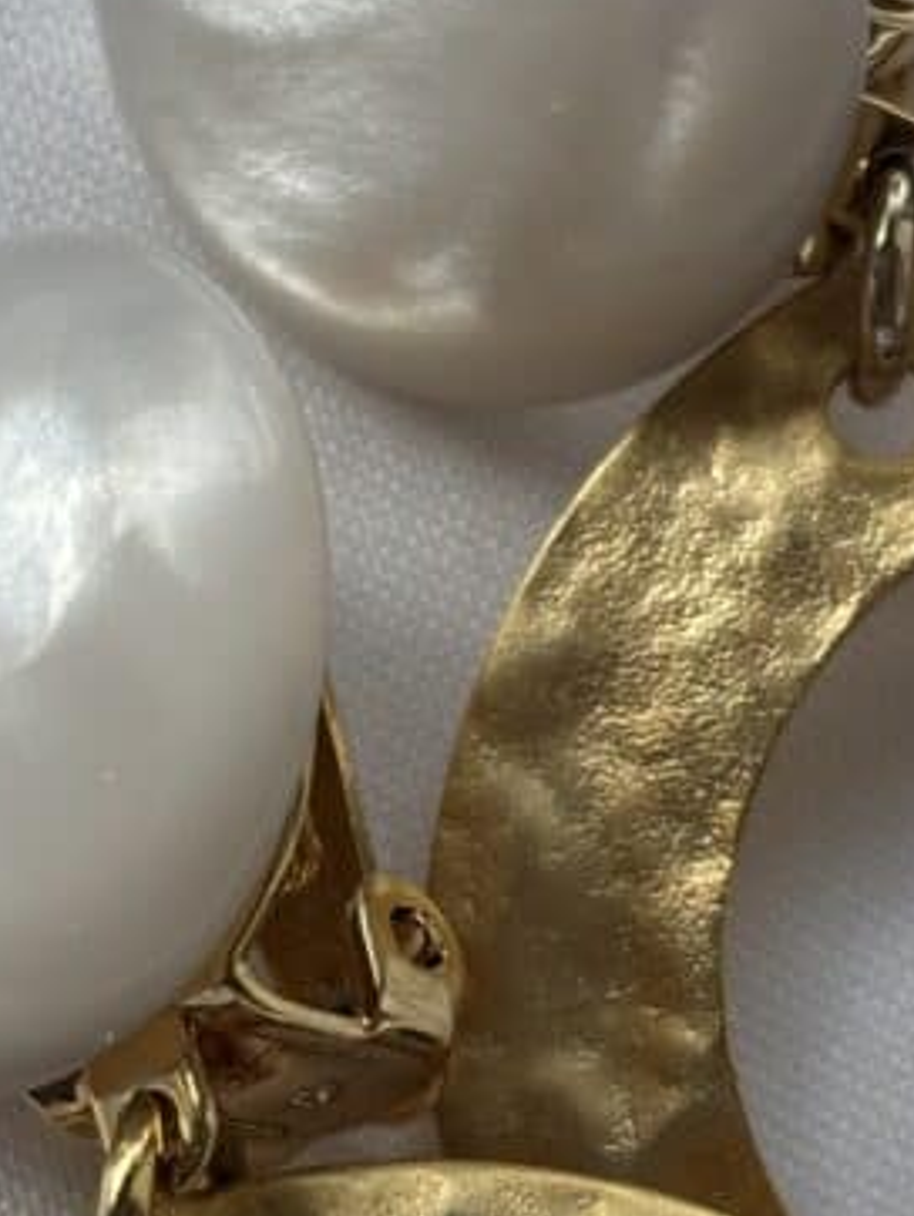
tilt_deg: -71.3
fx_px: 5169
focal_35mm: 147
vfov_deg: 13.4
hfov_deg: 10.1
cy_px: 924
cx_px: 712
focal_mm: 5.96
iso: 32
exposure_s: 1/887
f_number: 1.6
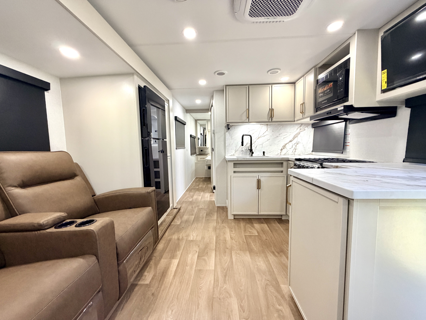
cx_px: 213
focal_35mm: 14
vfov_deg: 85.7
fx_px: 172
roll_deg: -0.9
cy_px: 160
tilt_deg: -4.2
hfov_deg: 102.1
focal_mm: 2.22
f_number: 2.2
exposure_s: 1/83
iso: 320
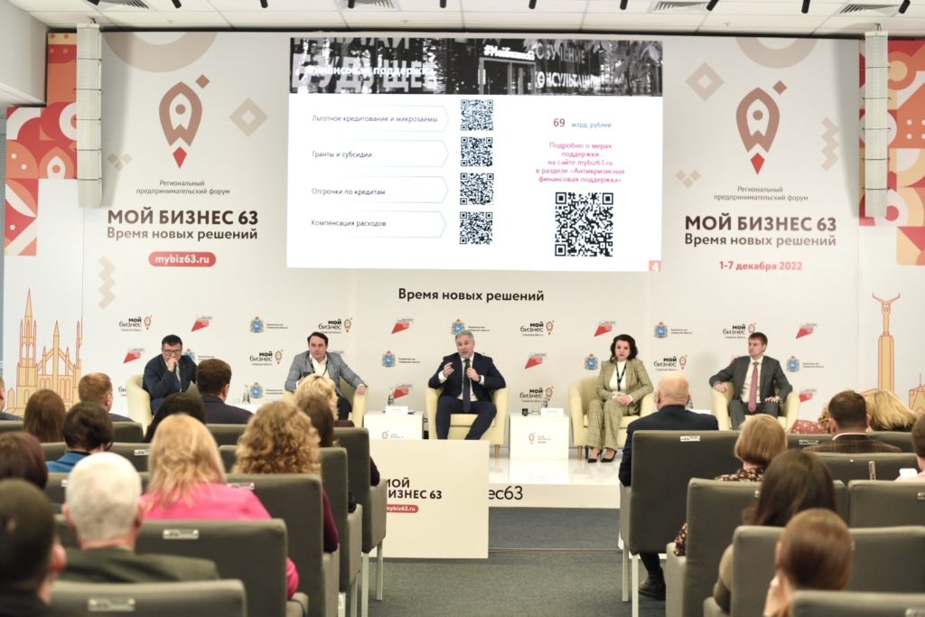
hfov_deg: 39.6
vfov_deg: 27.0
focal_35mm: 50
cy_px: 308
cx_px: 462
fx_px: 1285
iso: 500
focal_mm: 50
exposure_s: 1/160
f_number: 1.8
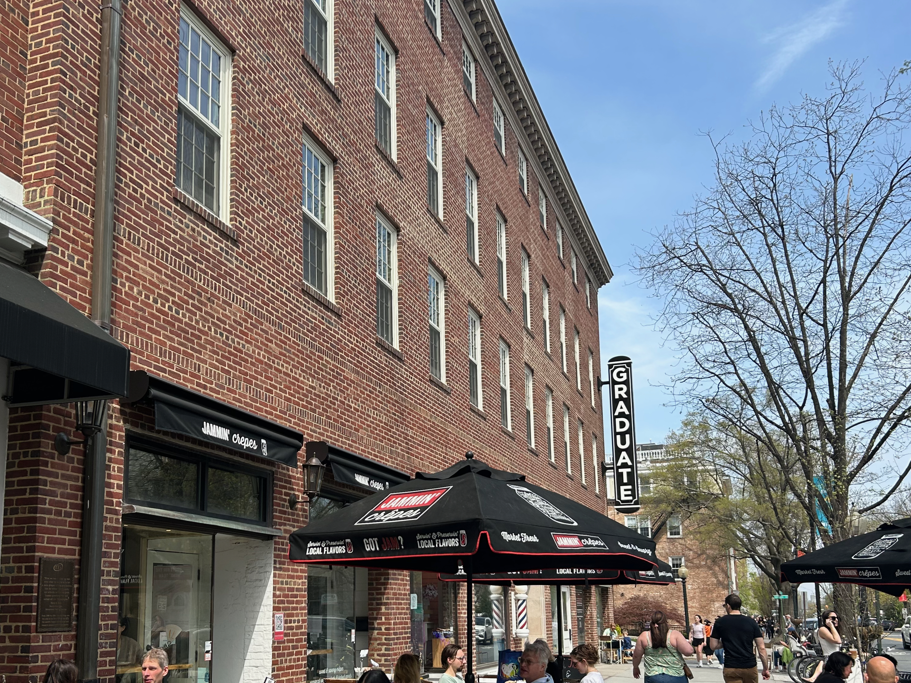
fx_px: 921
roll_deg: +1.0
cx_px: 378
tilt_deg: +9.8
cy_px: 446
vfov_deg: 40.3
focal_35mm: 35
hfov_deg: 52.4
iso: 50
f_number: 1.5
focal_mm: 5.7
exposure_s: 1/2165
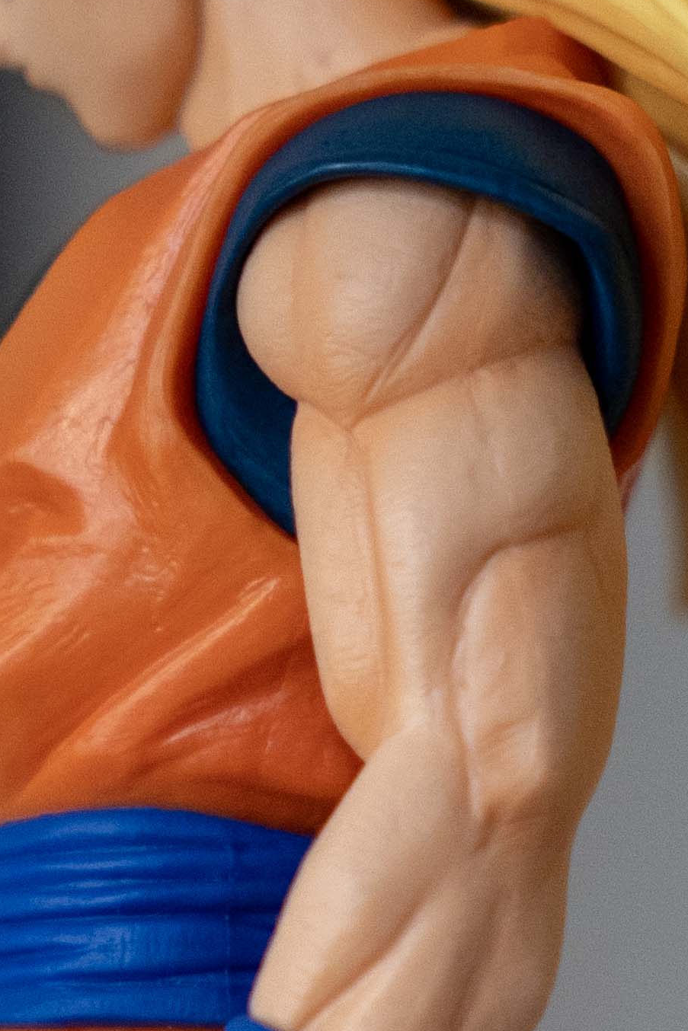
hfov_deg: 3.9
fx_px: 10116
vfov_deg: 5.8
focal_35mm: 353
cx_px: 819
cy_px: 1384
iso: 1000
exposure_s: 1/100
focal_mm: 70
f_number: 2.8
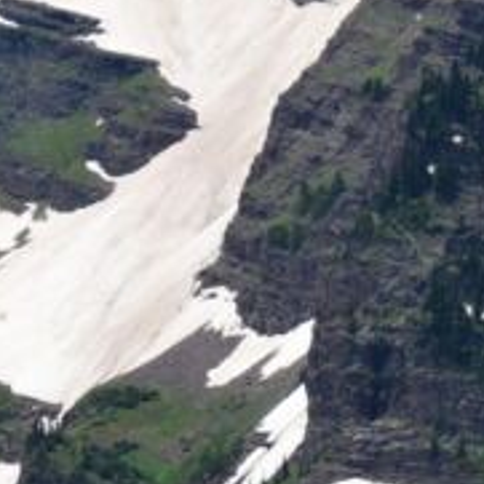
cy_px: 76
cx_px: -11
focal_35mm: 585
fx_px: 9254
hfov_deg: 3.0
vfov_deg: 3.0
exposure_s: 1/250
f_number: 16
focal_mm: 130
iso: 200
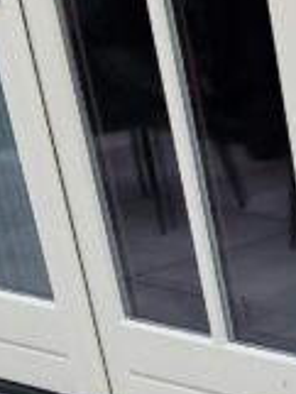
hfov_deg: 9.0
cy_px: 764
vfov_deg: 12.1
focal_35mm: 146
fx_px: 1662
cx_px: 756
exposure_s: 1/546
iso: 50
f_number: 1.8
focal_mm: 6.4
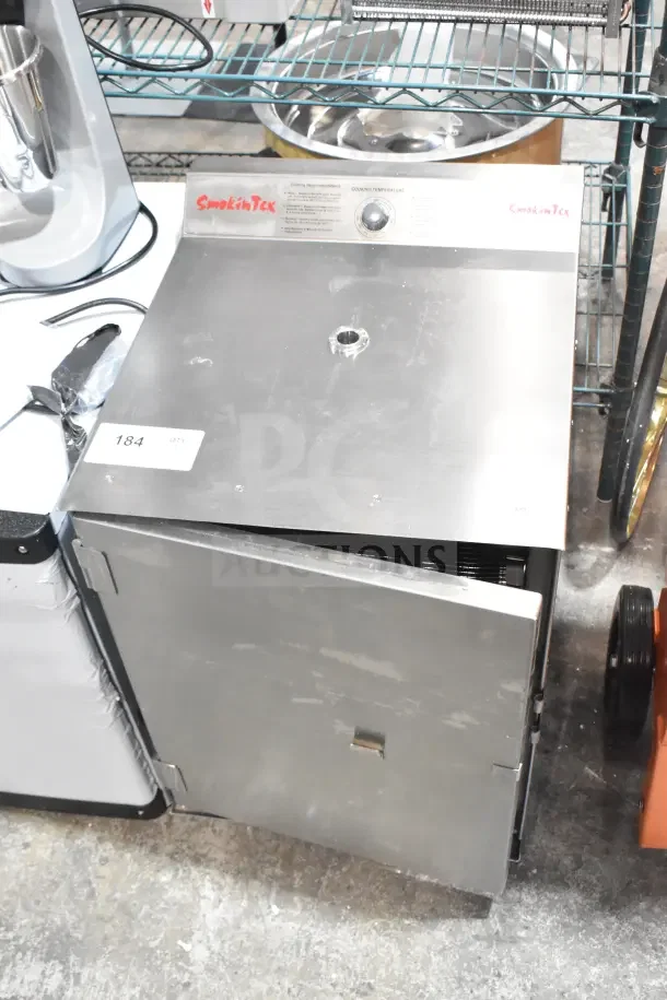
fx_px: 1084
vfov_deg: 49.6
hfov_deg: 34.2
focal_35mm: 39
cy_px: 500
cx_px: 334
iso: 6400
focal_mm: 26
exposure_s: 1/160
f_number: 6.3
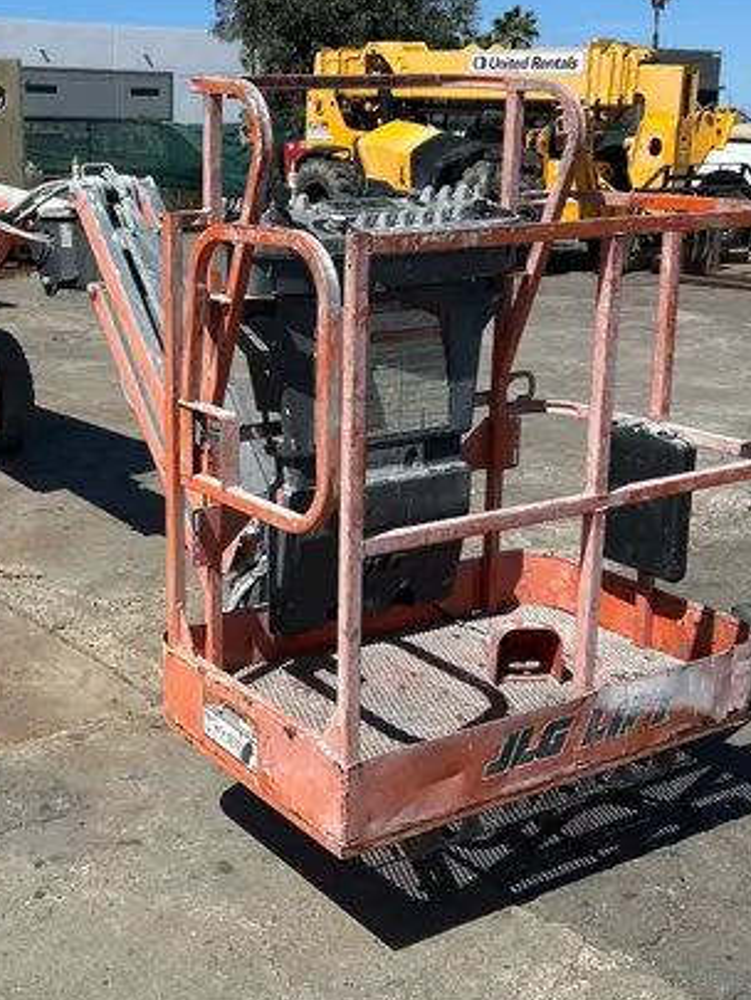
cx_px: 173
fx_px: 1359
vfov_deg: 40.3
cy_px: 436
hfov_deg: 30.3
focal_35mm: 47
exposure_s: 1/5882
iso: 50
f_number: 1.5
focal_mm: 5.7
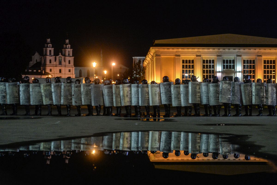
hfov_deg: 20.4
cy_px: 92
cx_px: 138
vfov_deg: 13.7
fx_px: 769
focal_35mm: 100
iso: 5000
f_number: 2.8
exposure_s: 1/250
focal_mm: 100
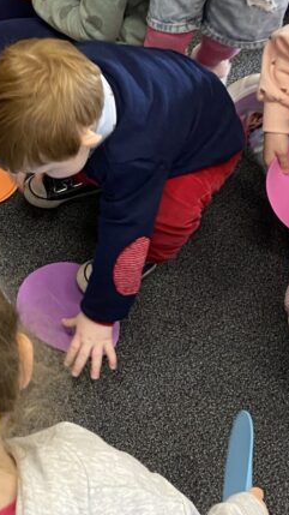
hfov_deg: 17.9
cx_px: 18
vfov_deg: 31.2
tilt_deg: -45.1
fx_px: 900
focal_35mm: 66
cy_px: 116
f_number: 1.8
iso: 125
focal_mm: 4.25
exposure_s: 1/50
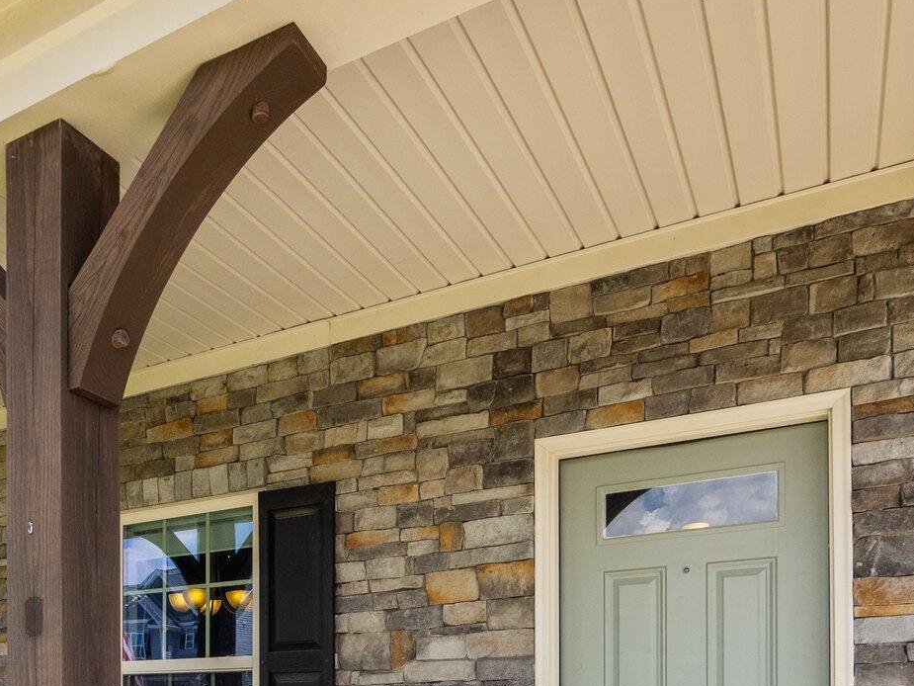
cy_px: 691
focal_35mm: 31
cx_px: 328
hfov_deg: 57.4
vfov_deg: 39.8
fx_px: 819
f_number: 5.6
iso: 200
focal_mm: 7
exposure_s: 1/400
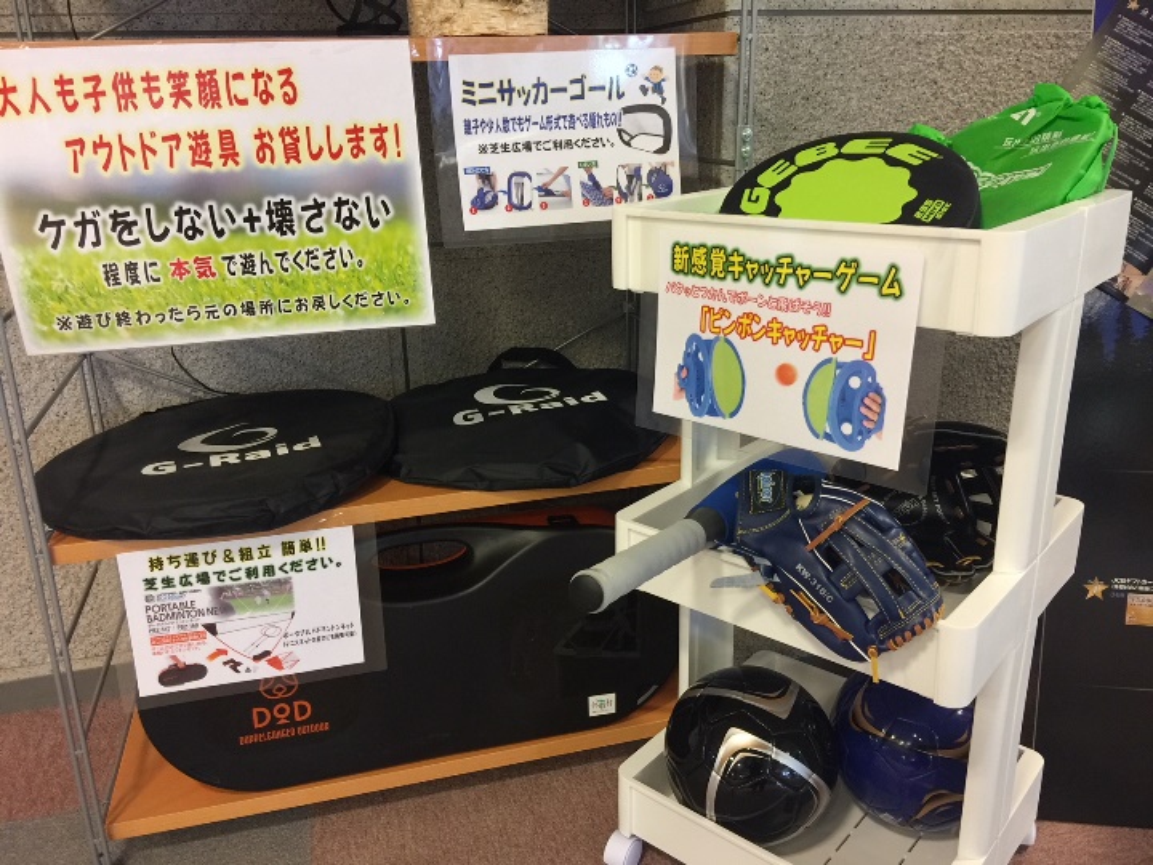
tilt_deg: -18.6
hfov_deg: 61.7
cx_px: 576
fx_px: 966
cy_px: 432
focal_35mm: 29
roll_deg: +0.6
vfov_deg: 48.2
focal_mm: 4.15
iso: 100
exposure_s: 1/17
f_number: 2.2
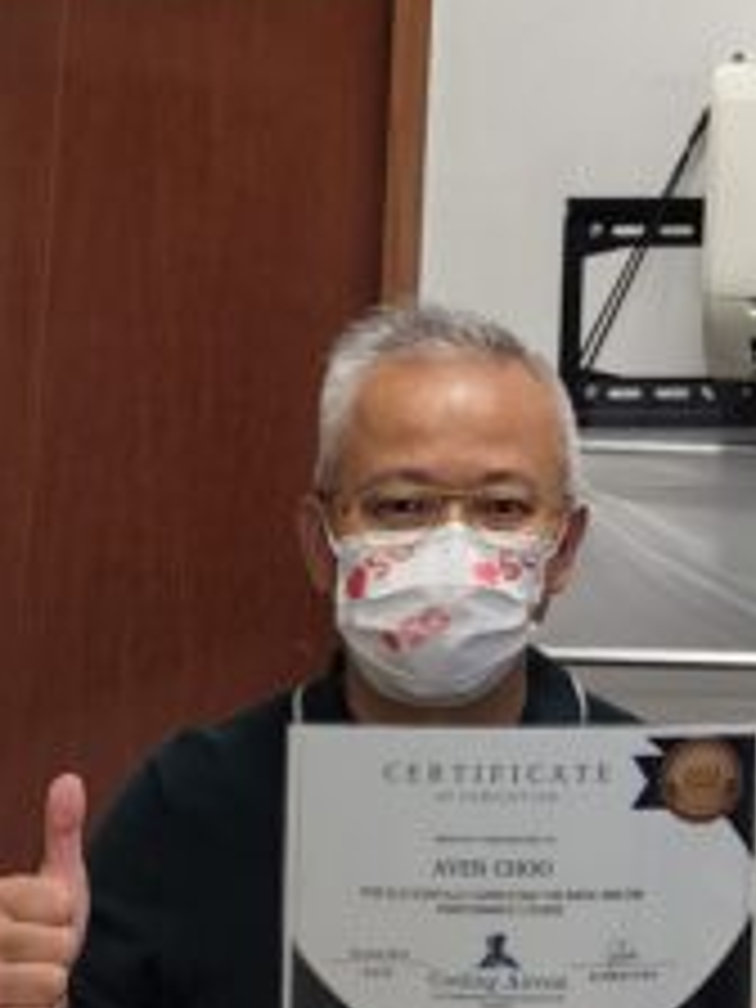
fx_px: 2388
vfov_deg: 22.1
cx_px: 936
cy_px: -194
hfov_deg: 17.1
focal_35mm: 82
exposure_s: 1/100
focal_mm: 6.4
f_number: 1.8
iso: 125
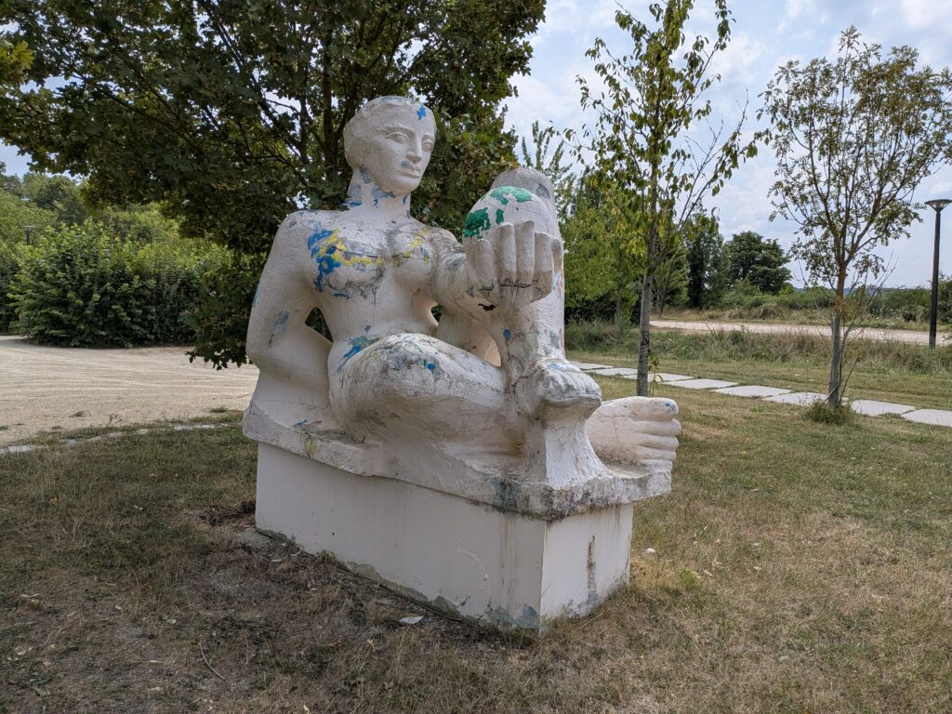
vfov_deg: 56.8
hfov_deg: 71.6
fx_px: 660
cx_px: 476
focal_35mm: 24
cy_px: 357
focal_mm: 4.53
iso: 29
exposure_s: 1/3049
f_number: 1.7
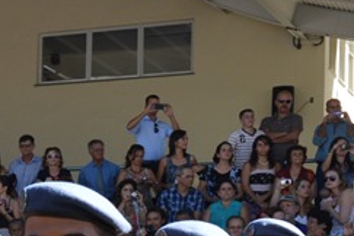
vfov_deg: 10.0
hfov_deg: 13.6
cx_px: -303
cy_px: 332
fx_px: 1308
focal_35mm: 133
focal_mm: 28
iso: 800
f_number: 10
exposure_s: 1/400
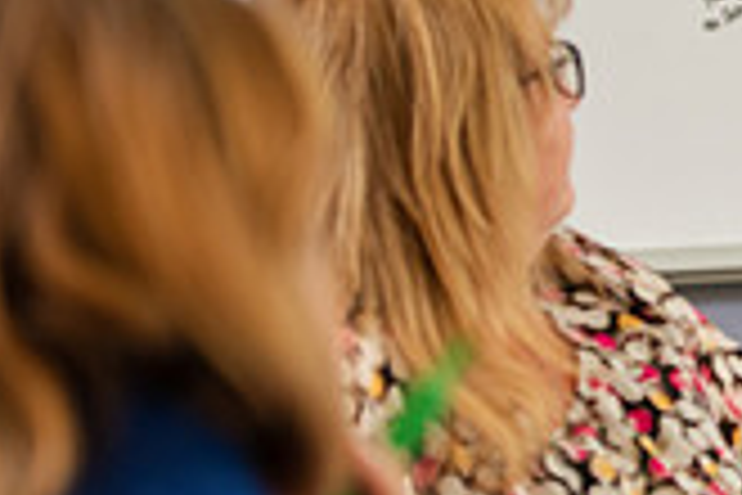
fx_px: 5956
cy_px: 74
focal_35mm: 289
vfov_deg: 4.8
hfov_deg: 7.1
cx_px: 985
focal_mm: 82
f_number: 3.2
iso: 640
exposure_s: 1/200
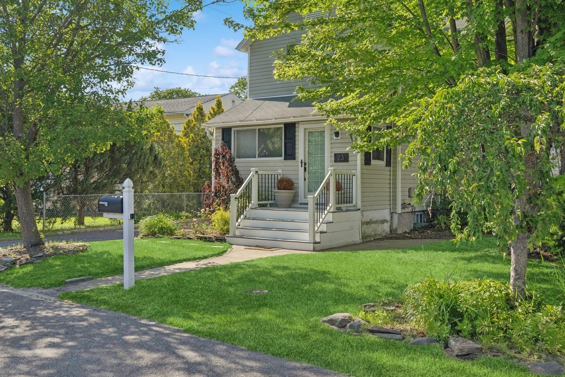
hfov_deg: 55.8
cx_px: 287
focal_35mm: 34
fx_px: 534
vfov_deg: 38.9
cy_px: 185
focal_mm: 22
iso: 320
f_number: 5.6
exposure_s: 1/3200
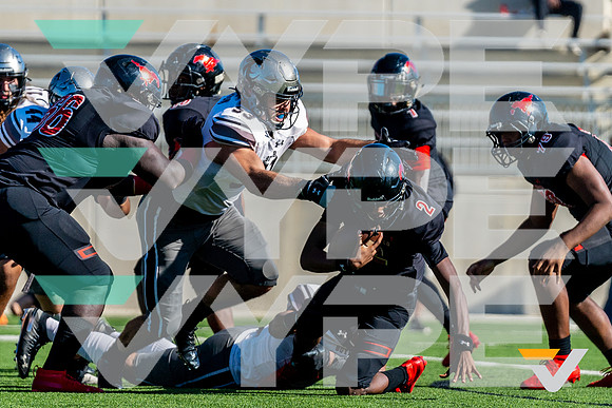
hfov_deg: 5.8
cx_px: 336
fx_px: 6092
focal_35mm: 358
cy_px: 184
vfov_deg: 3.8
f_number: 3.2
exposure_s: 1/3200
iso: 400
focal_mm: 200
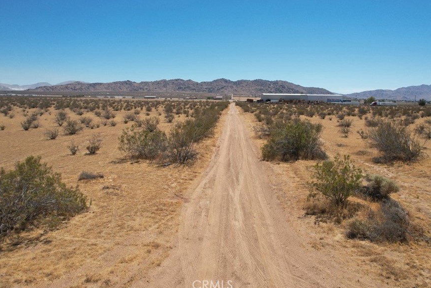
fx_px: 311
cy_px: 122
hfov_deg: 69.2
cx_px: 236
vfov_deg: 49.4
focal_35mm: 26
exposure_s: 1/640
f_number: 2.8
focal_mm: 8.38
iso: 100
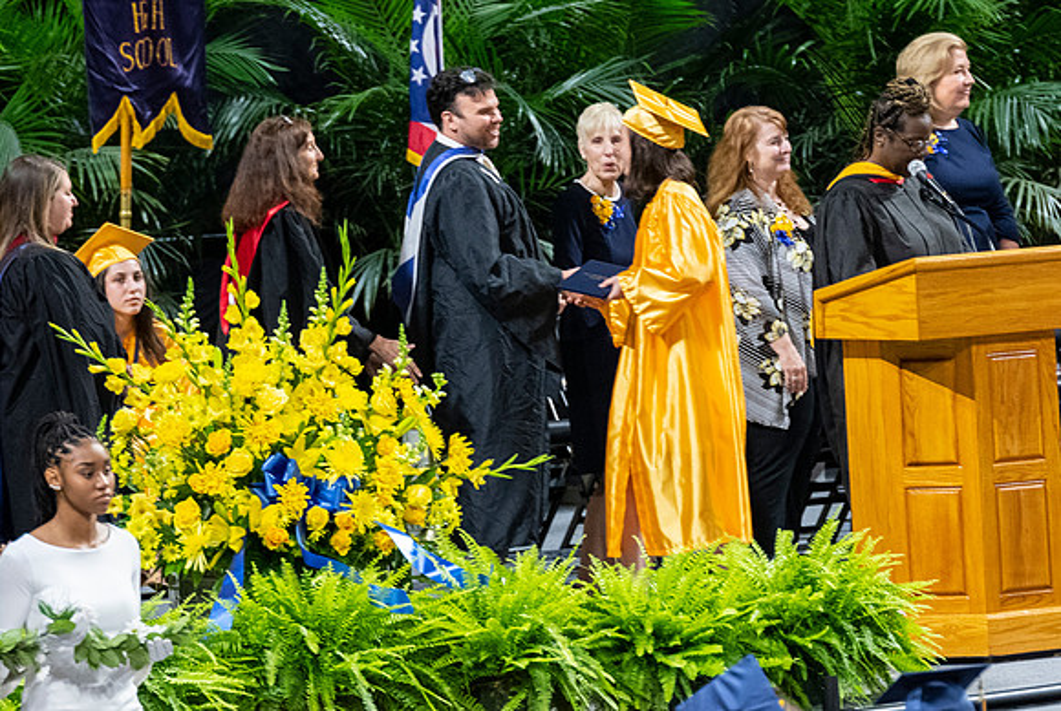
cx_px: 680
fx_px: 11927
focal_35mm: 404
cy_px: 358
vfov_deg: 3.4
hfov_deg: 5.1
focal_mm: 200
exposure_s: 1/200
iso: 2000
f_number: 4
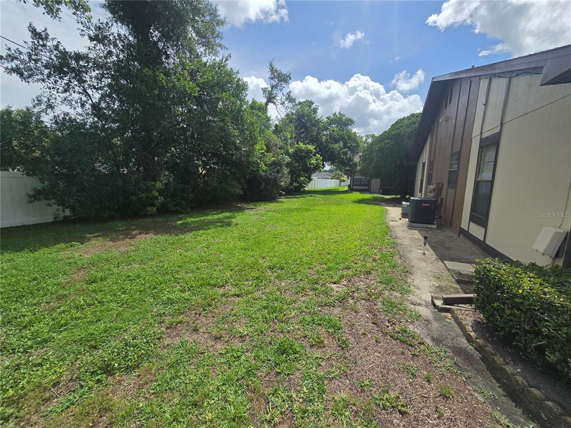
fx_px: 214
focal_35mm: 13
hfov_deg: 106.2
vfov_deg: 89.9
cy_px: 214
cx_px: 286
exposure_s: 1/2937
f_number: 2.2
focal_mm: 2.2
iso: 50
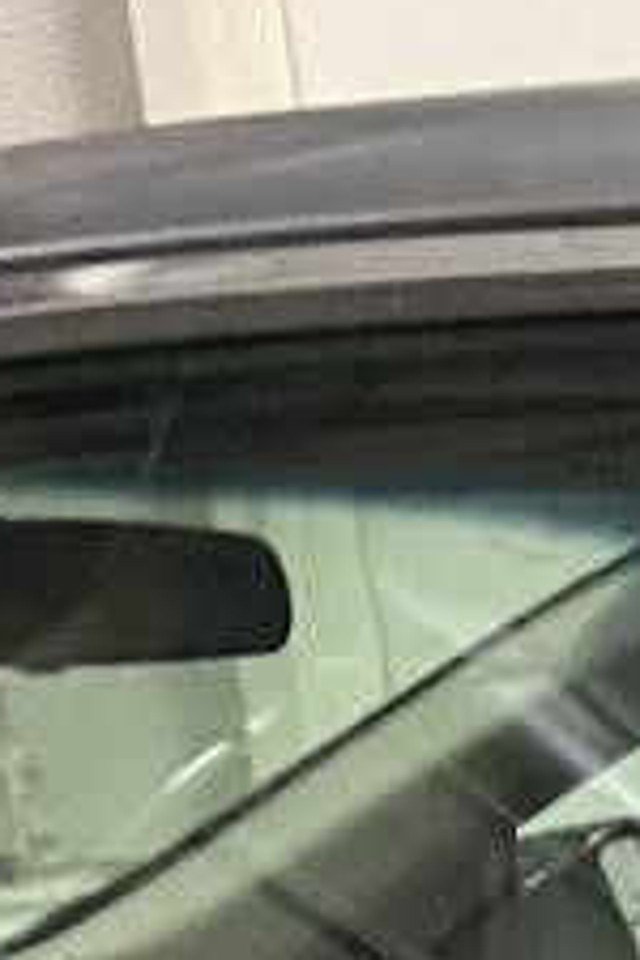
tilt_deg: -17.4
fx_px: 4106
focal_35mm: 154
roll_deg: -1.0
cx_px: 2641
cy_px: 1954
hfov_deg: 6.8
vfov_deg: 11.8
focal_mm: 4.25
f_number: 1.8
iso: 400
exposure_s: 1/40
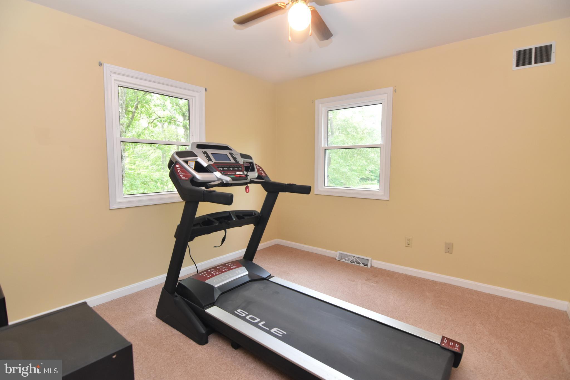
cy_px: 190
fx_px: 261
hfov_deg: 95.0
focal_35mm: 16
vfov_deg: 72.0
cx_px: 285
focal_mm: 11
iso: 800
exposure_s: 1/60
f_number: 4
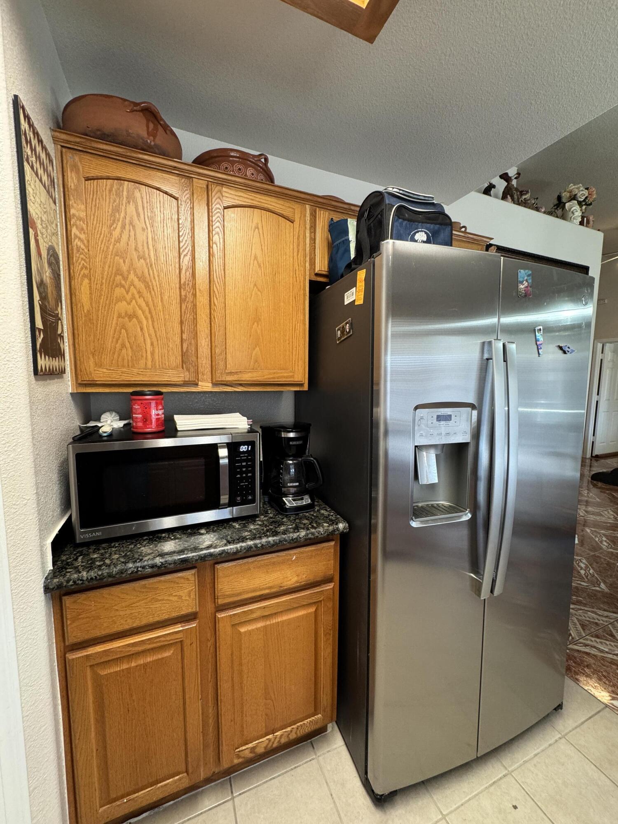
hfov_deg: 85.7
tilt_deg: -6.2
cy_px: 412
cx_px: 309
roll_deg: -0.1
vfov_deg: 102.1
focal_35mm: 14
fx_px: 333
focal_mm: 2.22
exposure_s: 1/60
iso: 200
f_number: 2.2
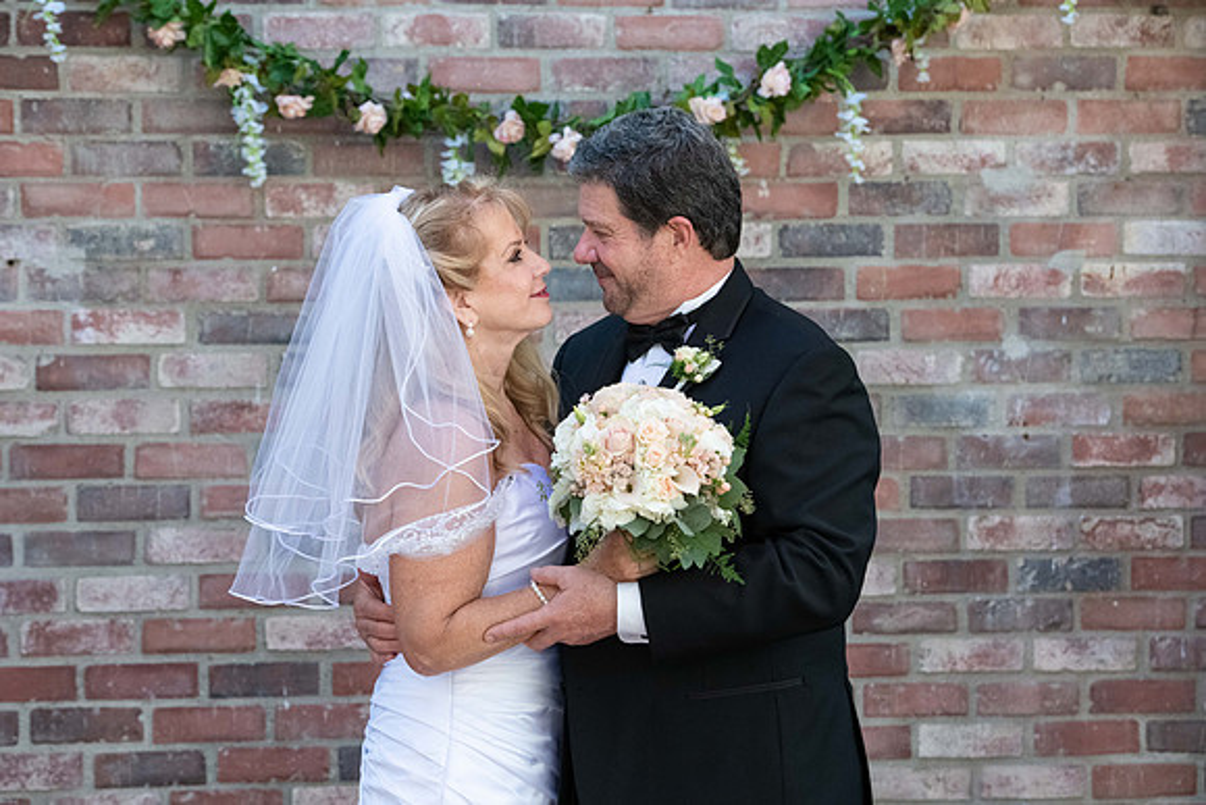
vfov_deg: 13.4
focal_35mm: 102
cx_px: 589
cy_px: 393
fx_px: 3427
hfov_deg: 20.0
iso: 800
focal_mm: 100
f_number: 5
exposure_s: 1/1000
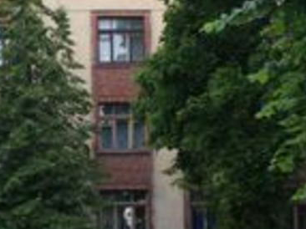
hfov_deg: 16.0
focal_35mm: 121
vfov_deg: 12.2
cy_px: 161
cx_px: 6
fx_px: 1069
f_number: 4.5
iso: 100
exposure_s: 1/40
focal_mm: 24
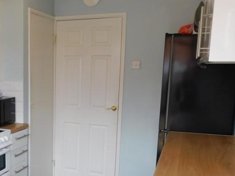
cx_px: 36
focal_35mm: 47
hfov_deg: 38.4
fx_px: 319
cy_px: 127
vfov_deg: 30.5
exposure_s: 1/80
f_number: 3
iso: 125
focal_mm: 4
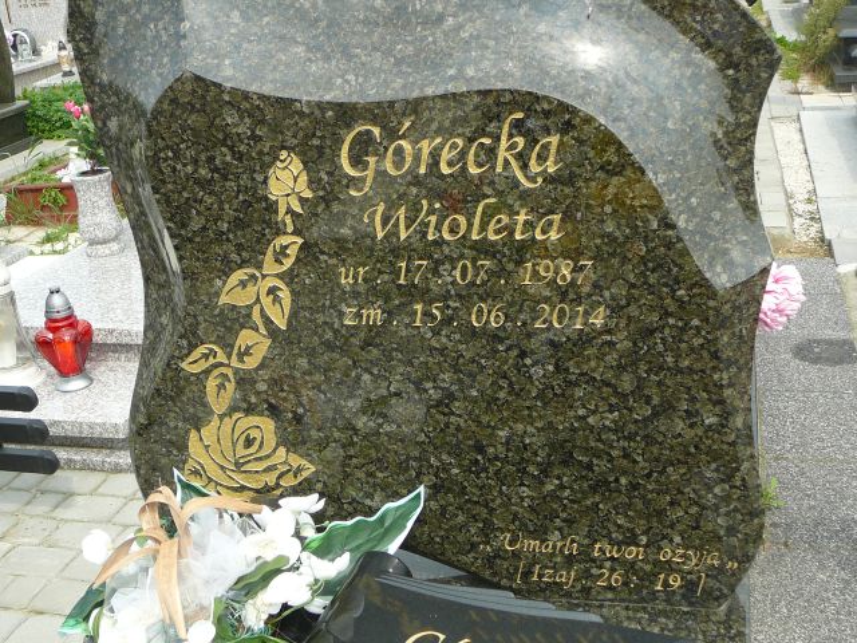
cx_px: 428
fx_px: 1114
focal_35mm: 45
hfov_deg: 42.1
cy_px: 322
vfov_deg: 32.2
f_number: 3.2
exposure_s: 1/400
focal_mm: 6.7
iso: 80
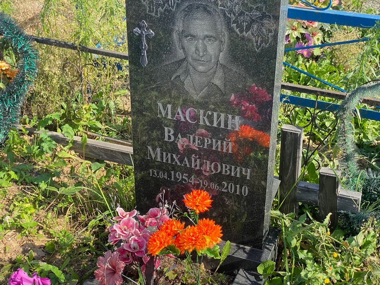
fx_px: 571
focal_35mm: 52
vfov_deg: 28.0
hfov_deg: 36.8
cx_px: 190
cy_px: 142
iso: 20
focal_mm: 6
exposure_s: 1/500
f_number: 2
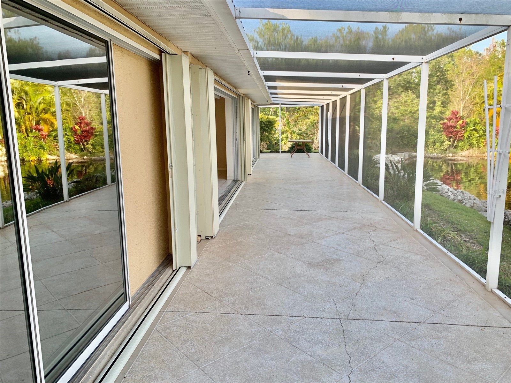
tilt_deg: -9.8
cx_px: 256
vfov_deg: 53.1
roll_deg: +1.4
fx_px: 384
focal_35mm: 26
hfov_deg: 67.3
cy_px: 192
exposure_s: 1/156
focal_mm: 4.25
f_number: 1.8
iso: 25
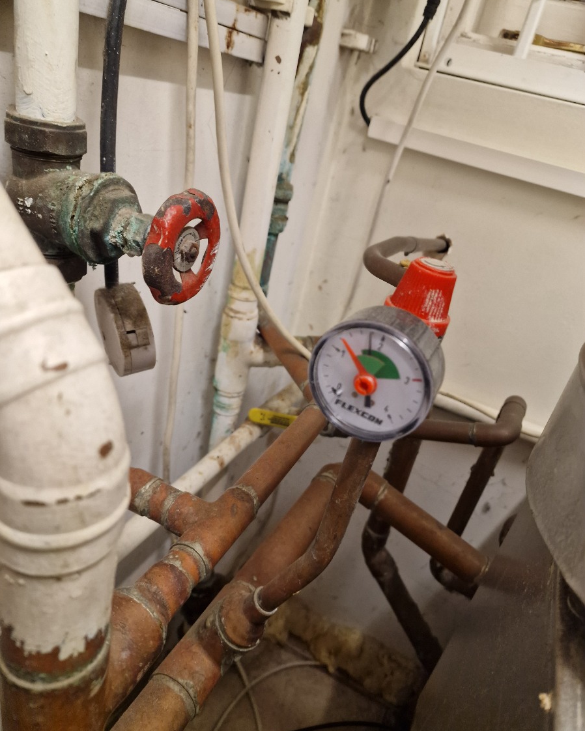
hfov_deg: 58.8
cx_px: 292
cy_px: 356
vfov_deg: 70.3
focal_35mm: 24
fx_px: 519
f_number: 1.8
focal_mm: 6.4
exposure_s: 1/100
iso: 800
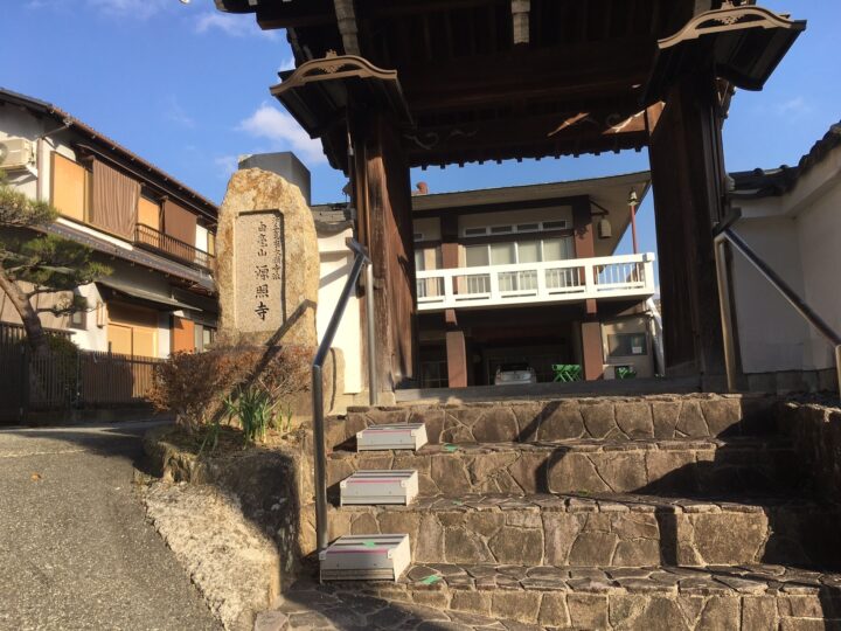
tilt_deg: +6.9
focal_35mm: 29
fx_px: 705
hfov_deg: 61.7
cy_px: 316
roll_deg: +3.3
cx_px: 420
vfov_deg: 48.2
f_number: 2.2
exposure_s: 1/974
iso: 25
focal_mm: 4.15
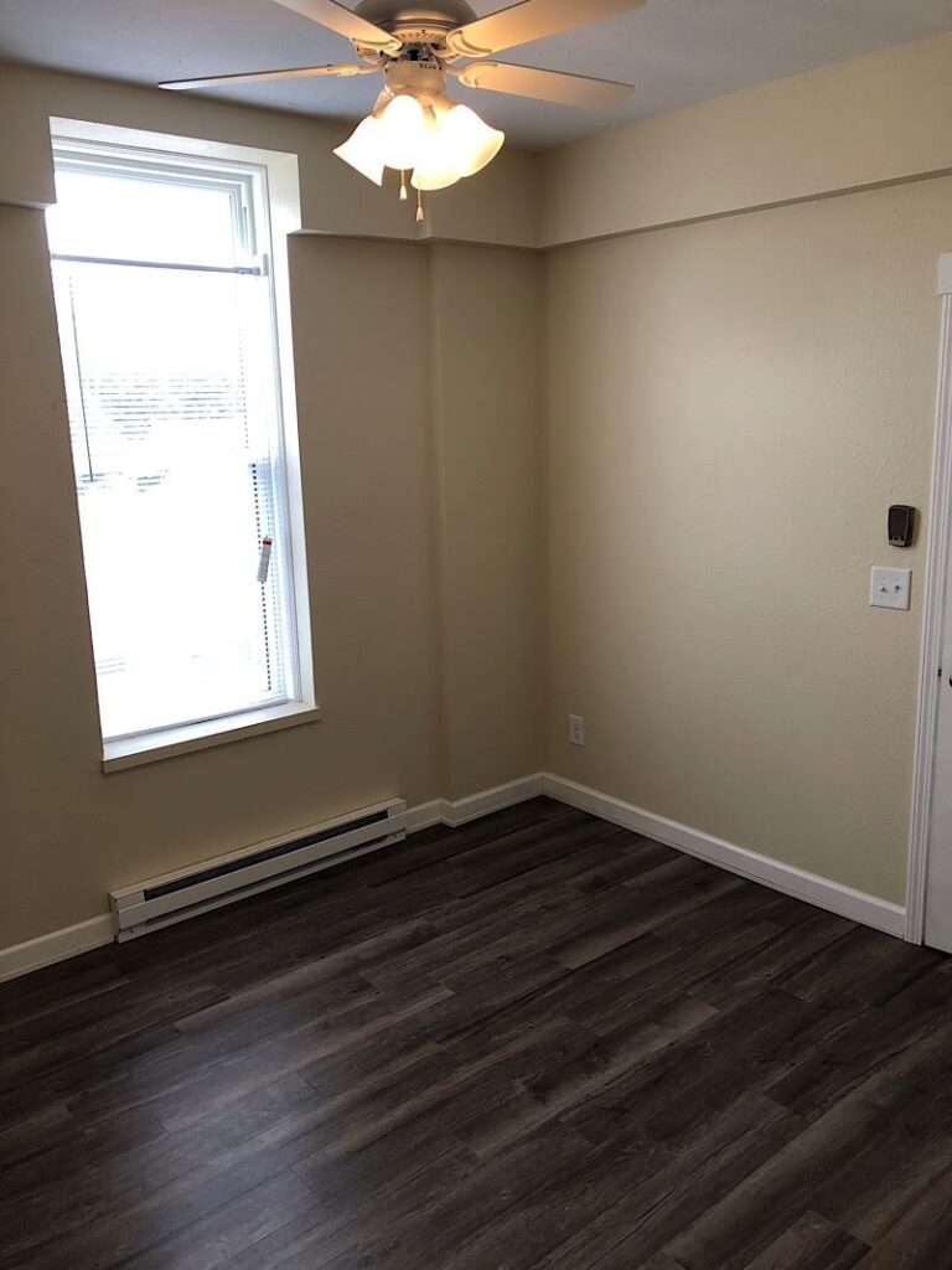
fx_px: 1027
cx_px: 476
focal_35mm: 28
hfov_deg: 49.7
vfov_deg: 63.4
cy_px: 635
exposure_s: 1/60
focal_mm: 4
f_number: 1.8
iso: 25
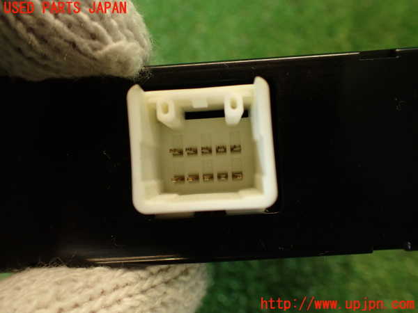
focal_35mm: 30
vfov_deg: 46.8
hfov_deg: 60.0
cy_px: 156
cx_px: 209
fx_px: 362
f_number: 2.3
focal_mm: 5.4
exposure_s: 1/40
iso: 200
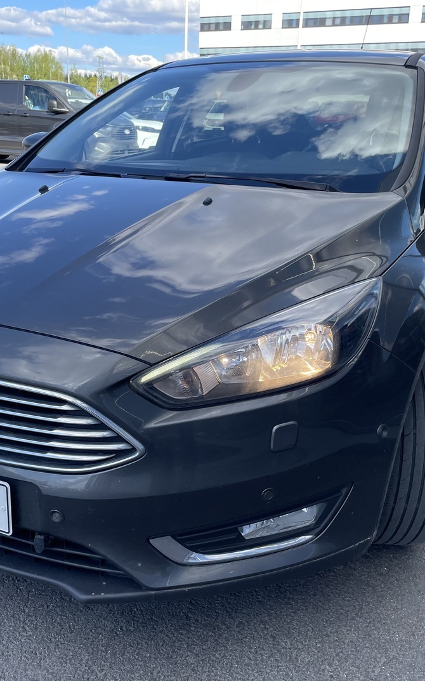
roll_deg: -1.6
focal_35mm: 37
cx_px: 199
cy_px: 342
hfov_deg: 34.4
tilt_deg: -15.8
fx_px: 686
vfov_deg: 52.8
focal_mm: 4.2
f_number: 1.6
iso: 32
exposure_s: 1/754
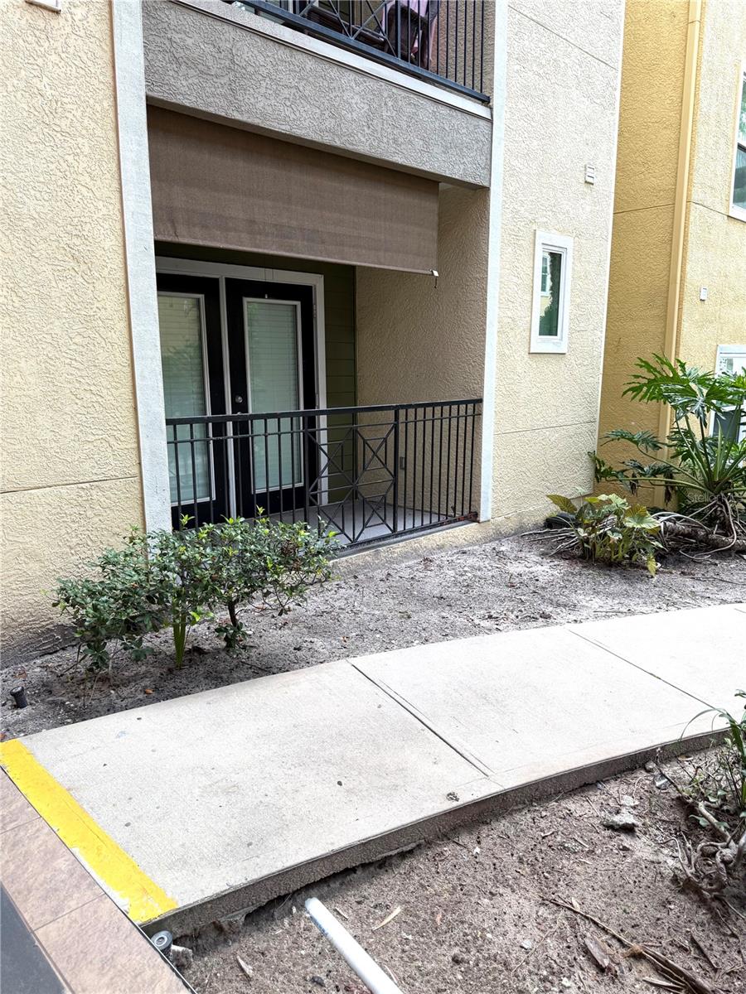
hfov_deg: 56.8
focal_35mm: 24
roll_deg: -0.1
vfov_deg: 71.6
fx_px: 690
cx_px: 373
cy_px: 497
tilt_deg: -12.7
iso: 64
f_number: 1.78
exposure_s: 1/121
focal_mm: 6.76
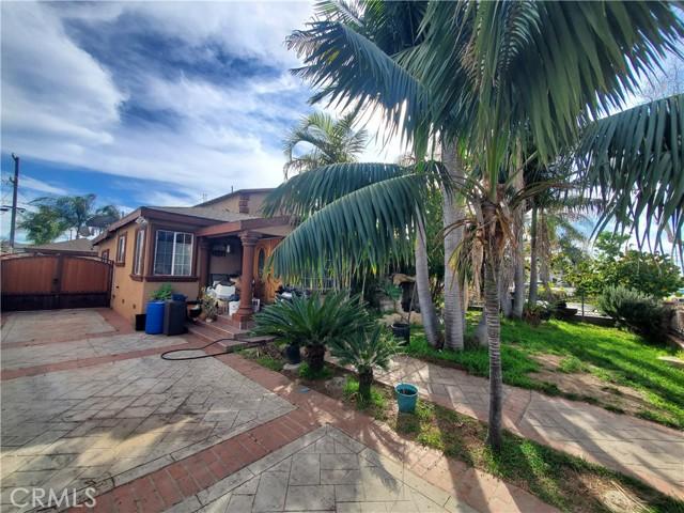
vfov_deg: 89.9
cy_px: 256
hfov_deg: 106.2
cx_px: 342
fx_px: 257
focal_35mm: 13
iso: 50
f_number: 2.2
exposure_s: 1/955
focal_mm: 1.8
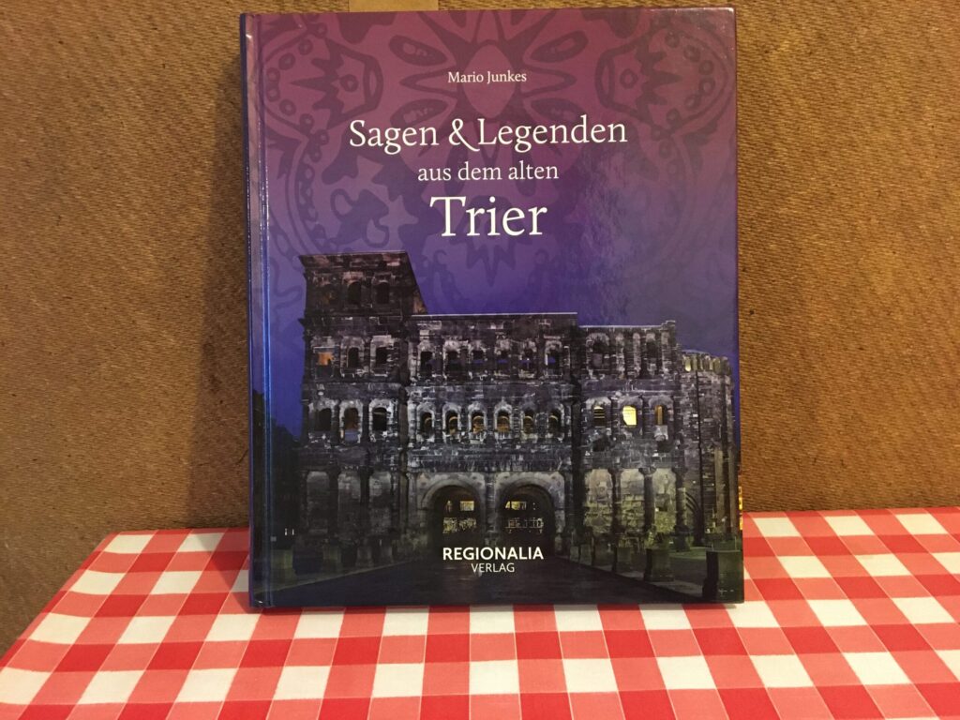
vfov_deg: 48.2
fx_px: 804
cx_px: 480
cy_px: 360
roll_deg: +1.7
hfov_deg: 61.7
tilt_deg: -15.8
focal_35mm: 29
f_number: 2.2
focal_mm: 4.15
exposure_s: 1/17
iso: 320
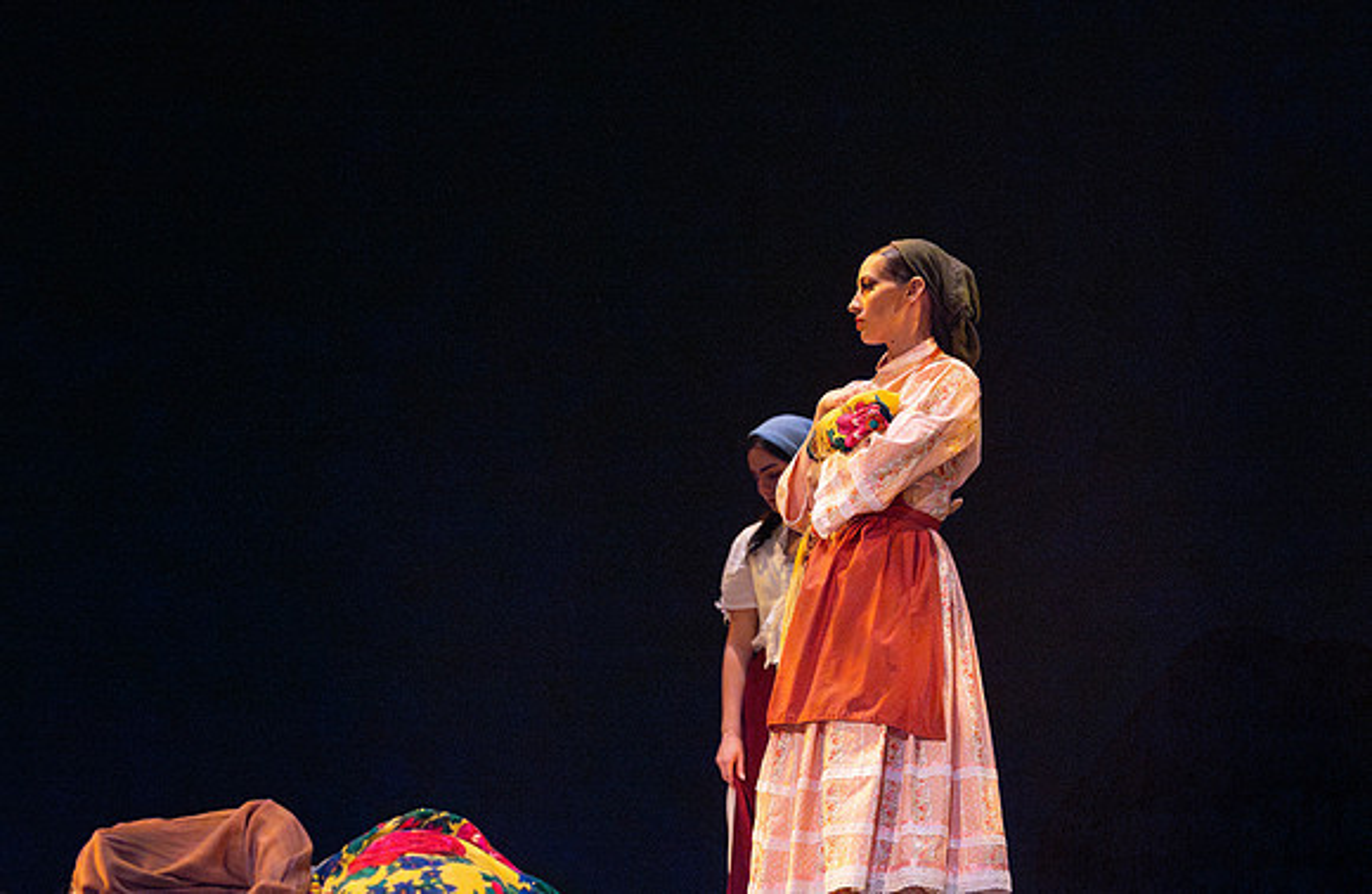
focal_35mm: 89
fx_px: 3375
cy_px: 315
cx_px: 868
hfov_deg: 22.9
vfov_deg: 15.1
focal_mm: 70
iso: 6400
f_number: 2.8
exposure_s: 1/250
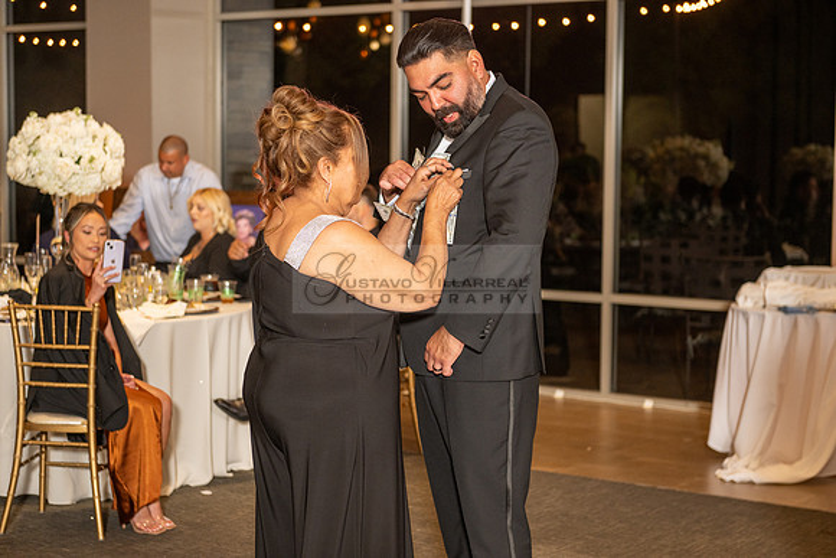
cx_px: 418
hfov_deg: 28.8
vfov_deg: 19.5
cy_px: 279
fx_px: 1626
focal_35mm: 70
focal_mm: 70
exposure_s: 1/160
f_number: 3.5
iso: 800
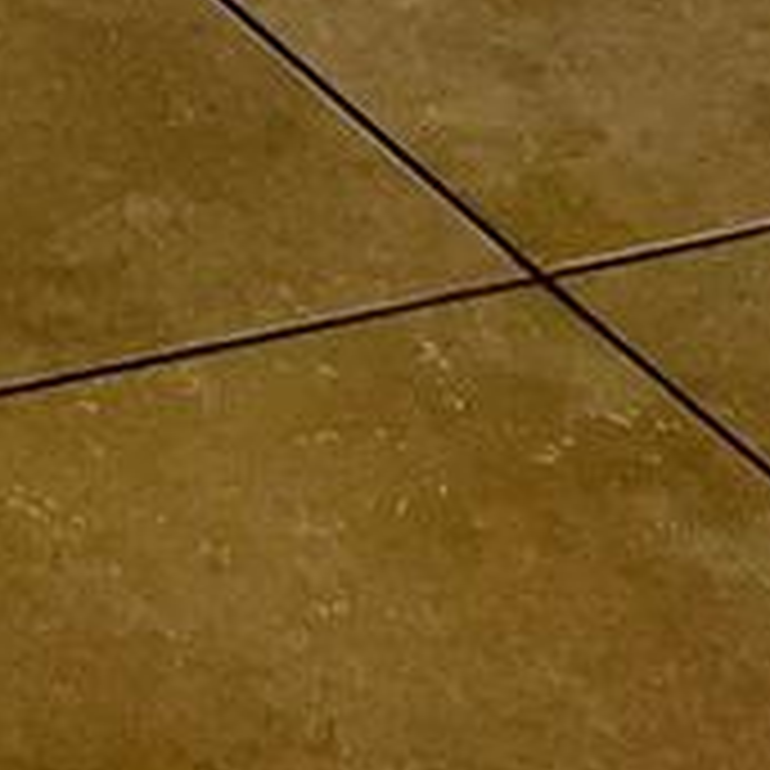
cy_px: -1927
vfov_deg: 8.2
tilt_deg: -3.7
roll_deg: +0.0
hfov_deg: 9.9
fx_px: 4052
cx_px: -878
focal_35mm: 161
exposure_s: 1/60
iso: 250
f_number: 1.6
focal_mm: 5.1
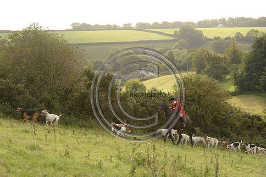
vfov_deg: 15.9
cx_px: 133
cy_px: 88
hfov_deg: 23.7
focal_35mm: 86
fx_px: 635
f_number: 7.1
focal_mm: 86
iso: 2500
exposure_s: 1/1250
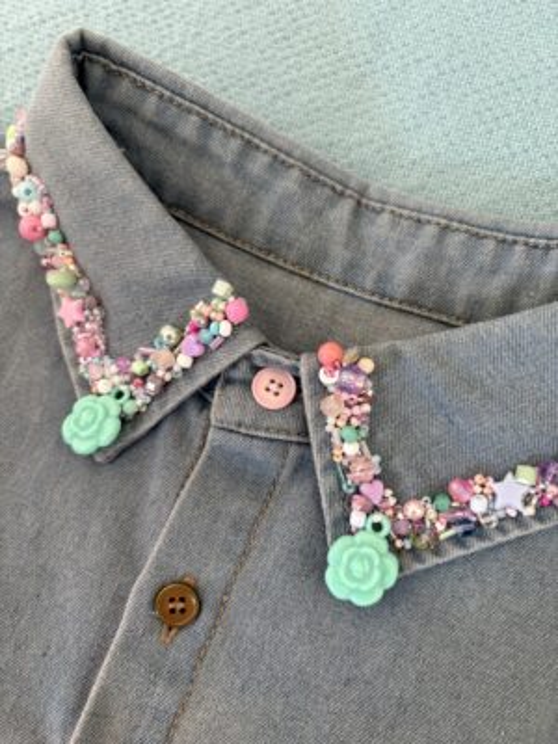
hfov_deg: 53.1
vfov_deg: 67.3
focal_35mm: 26
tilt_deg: -74.2
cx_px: 279
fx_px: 559
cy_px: 372
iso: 250
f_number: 1.6
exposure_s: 1/60
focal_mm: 5.96
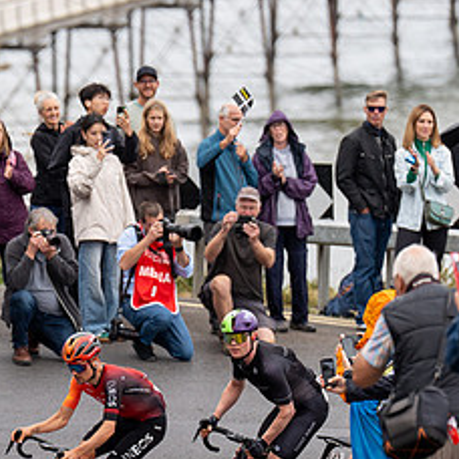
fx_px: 6811
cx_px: 29
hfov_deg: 3.9
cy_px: 306
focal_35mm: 454
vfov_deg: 3.9
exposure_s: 1/1000
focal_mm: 188
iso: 320
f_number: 3.5
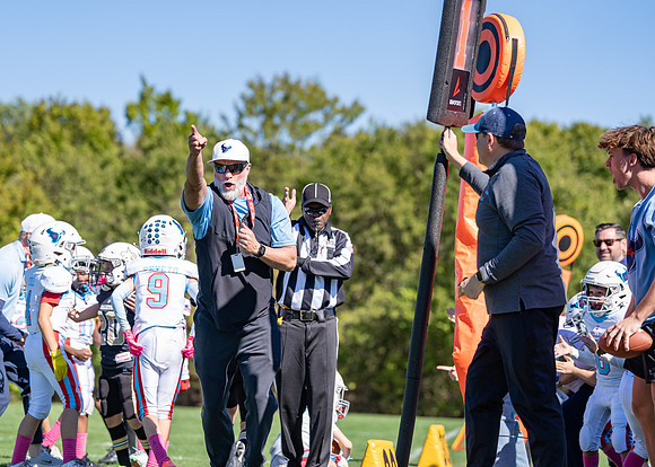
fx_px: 2482
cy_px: 216
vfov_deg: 10.8
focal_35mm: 133
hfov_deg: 15.0
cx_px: 270
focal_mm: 115
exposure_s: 1/1600
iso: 100
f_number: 2.8
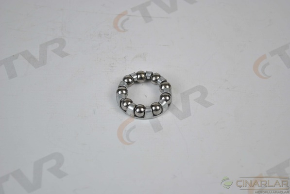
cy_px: 97
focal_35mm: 82
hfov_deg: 24.6
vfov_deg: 16.6
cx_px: 145
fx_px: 666
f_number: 5.6
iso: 200
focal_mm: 55
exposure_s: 1/40
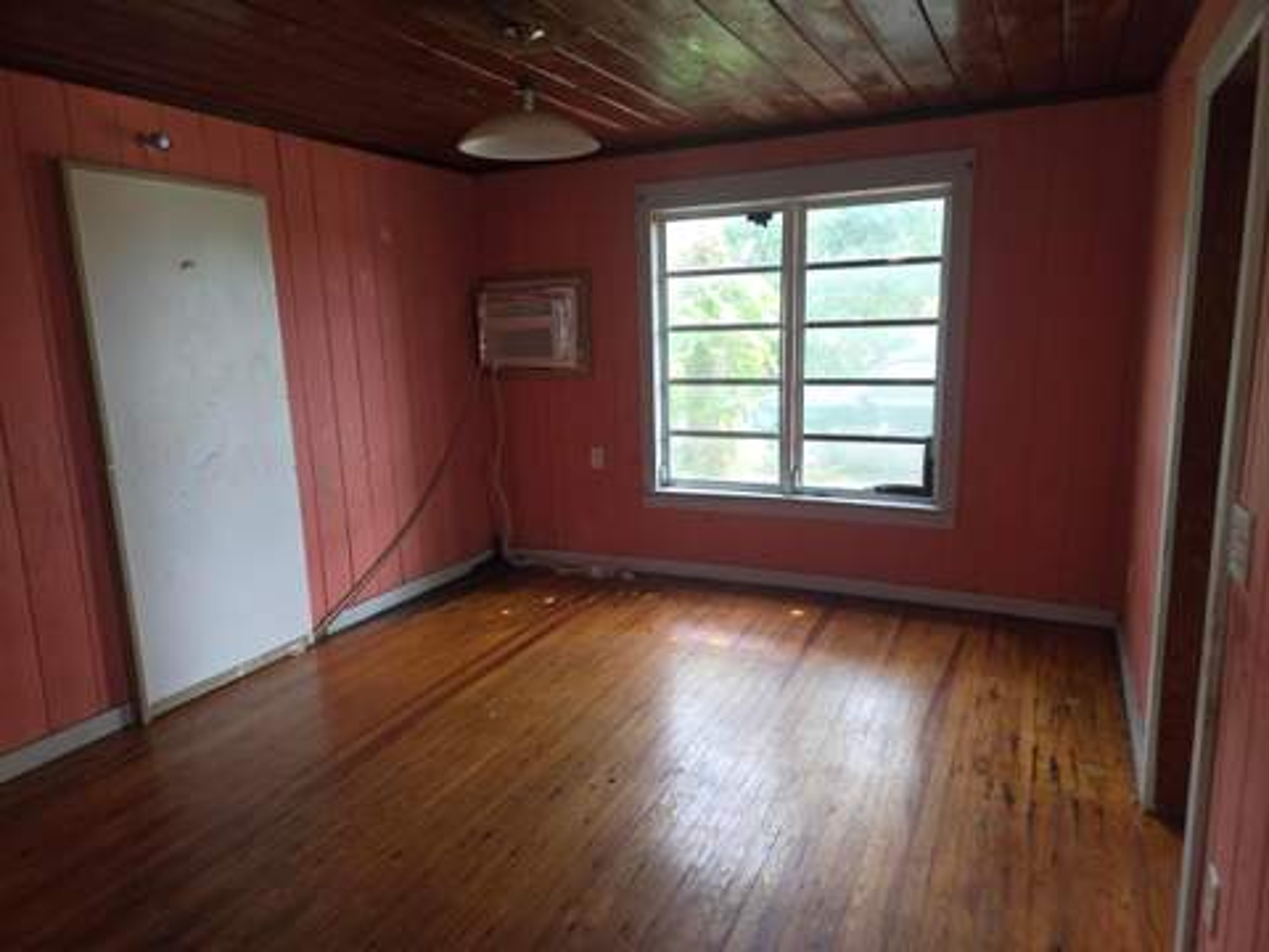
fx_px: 843
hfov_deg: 73.9
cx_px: 634
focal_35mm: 23
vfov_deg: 58.9
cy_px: 476
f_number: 1.8
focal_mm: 5.4
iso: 100
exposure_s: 1/60
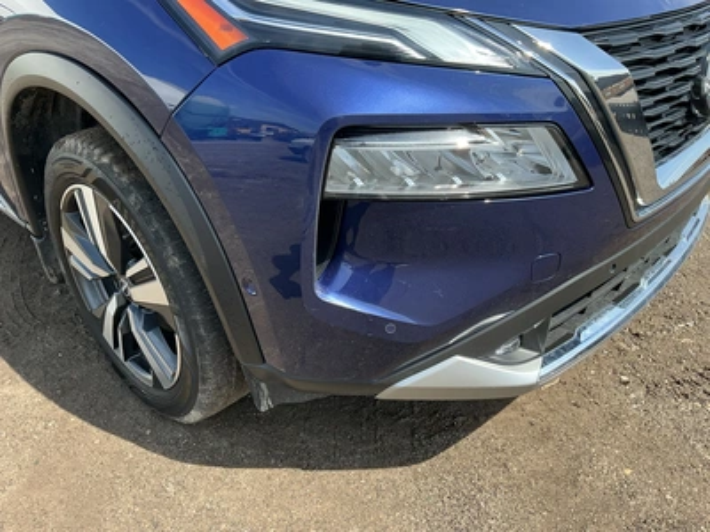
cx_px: 355
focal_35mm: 28
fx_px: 574
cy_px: 266
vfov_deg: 49.7
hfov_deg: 63.4
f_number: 1.8
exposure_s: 1/495
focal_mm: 3
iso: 25
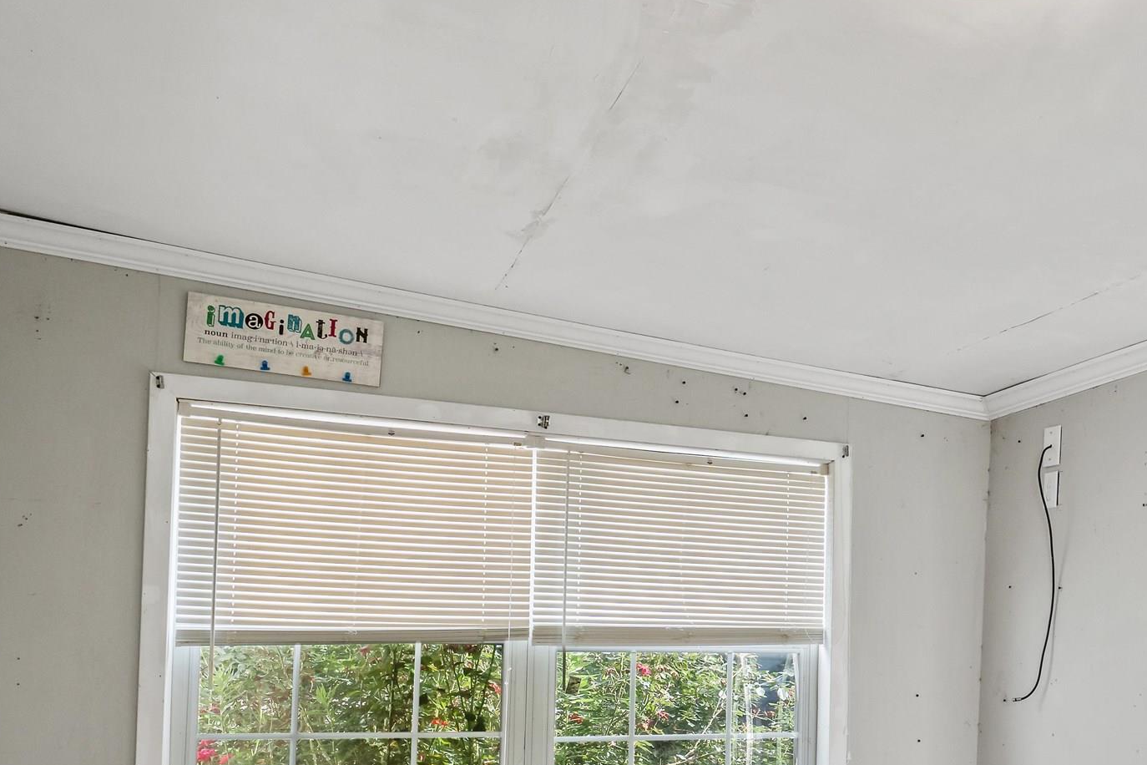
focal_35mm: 38
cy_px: 604
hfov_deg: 48.0
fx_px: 1211
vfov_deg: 34.1
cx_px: 909
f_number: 8
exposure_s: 1/40
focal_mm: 17
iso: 800
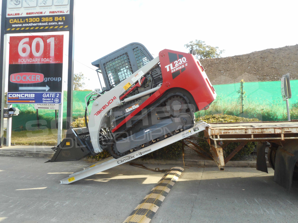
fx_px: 250
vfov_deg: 48.2
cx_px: 149
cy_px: 112
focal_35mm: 29
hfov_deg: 61.7
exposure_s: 1/250
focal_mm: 5.2
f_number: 4
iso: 160
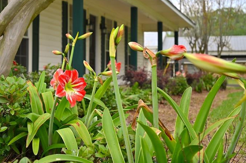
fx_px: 512
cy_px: 60
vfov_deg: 18.1
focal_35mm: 75
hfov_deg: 26.7
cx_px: 65
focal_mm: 50
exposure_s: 1/500
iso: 200
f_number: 6.3
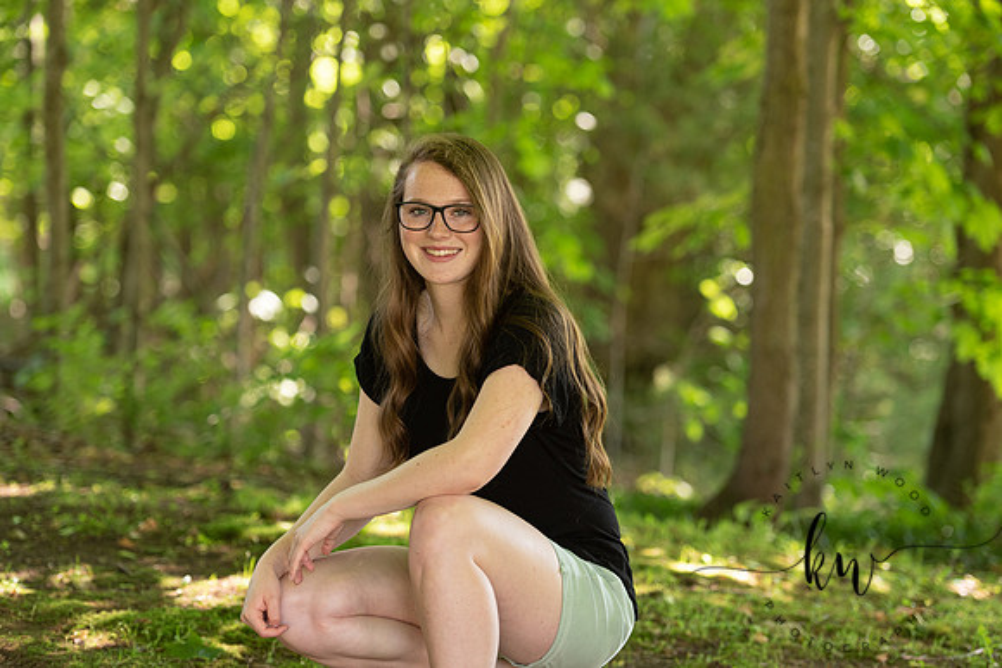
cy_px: 334
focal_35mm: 110
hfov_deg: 18.5
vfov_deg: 12.4
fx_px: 3076
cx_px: 501
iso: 400
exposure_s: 1/200
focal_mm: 110
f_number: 2.8
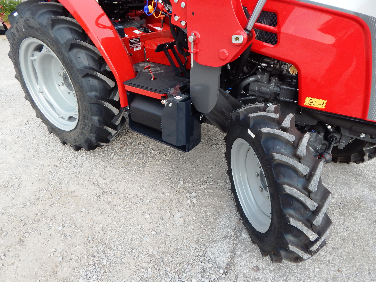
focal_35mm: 22
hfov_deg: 76.4
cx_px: 188
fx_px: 239
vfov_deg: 61.1
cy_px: 141
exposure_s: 1/250
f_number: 3
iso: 125
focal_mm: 4
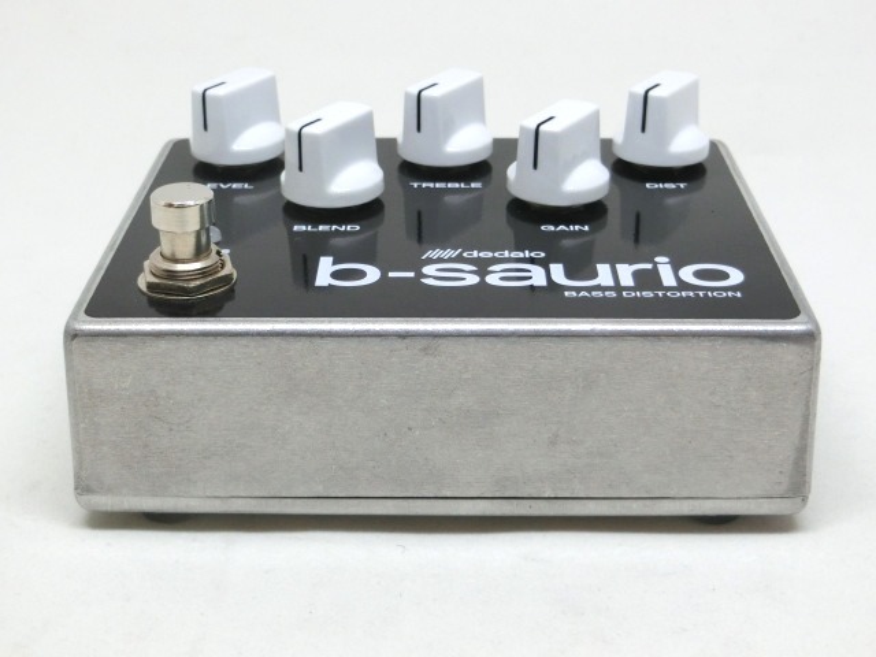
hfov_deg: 32.2
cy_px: 328
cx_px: 438
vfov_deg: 24.4
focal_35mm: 60
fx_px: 1518
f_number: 5
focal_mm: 10.7
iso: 400
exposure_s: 1/80
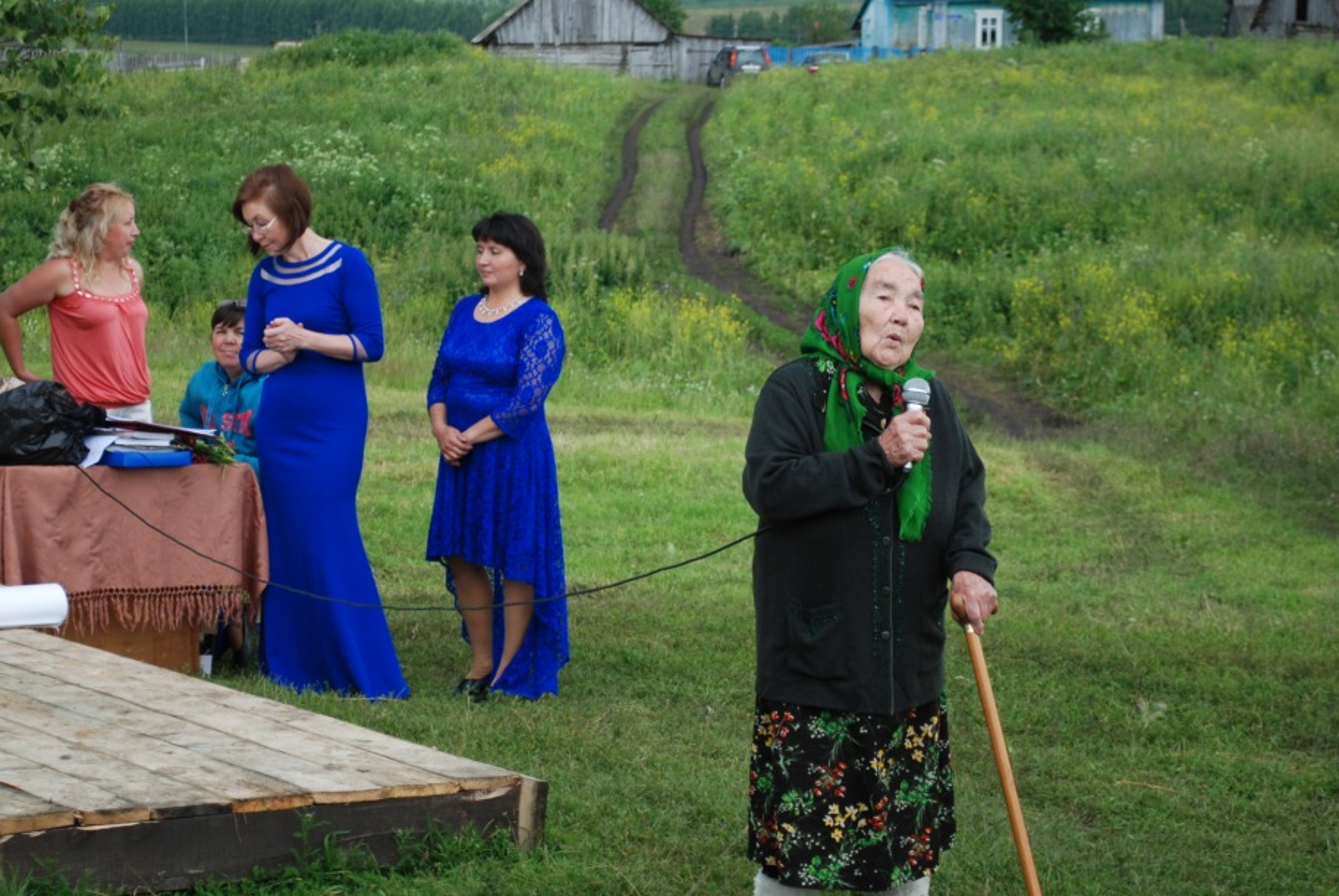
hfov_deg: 22.0
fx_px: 3447
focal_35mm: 93
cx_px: 683
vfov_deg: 14.8
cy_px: 445
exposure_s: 1/125
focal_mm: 55
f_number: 5.6
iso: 200
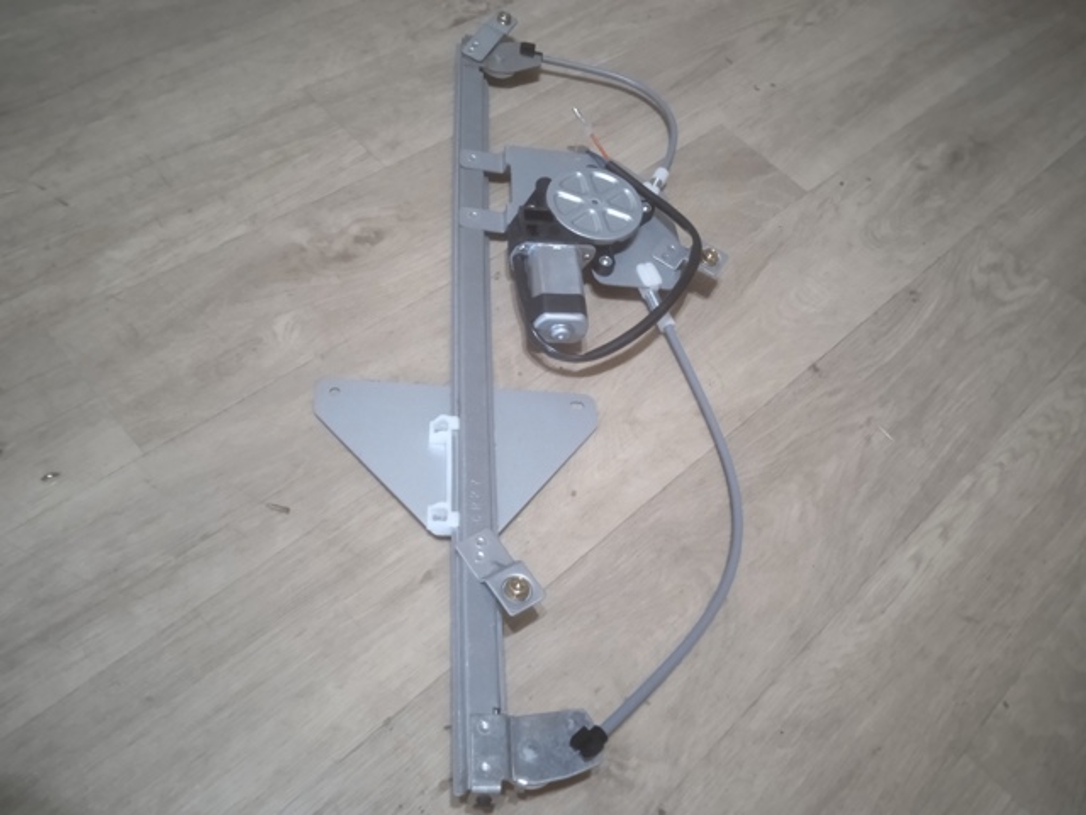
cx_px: 543
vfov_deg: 49.7
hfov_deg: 63.4
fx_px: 878
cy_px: 408
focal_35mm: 28
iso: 1662
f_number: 2.2
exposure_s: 1/14.3
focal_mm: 3.43
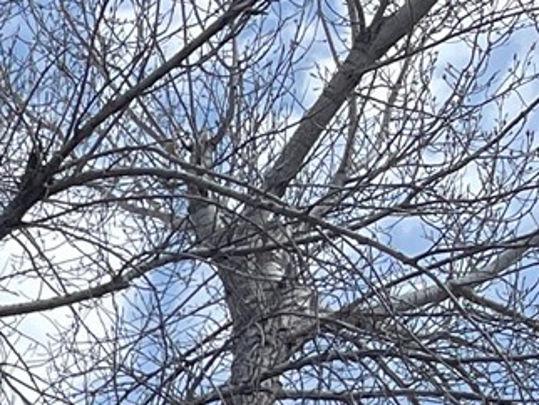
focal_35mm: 155
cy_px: 1170
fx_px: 2415
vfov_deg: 8.3
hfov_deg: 10.2
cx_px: -936
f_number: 1.6
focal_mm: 4.2
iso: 32
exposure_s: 1/2353
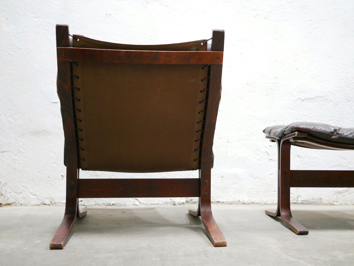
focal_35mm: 40
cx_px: 177
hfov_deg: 46.8
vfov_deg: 36.0
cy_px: 133
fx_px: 409
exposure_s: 1/50
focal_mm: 20
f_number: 1.7
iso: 3200
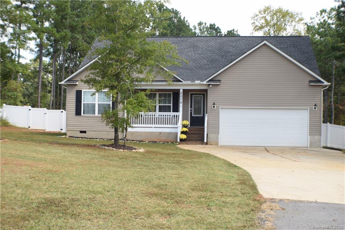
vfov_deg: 20.1
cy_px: 115
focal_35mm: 68
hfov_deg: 29.9
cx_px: 172
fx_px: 647
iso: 280
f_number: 8
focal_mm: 45
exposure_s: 1/250
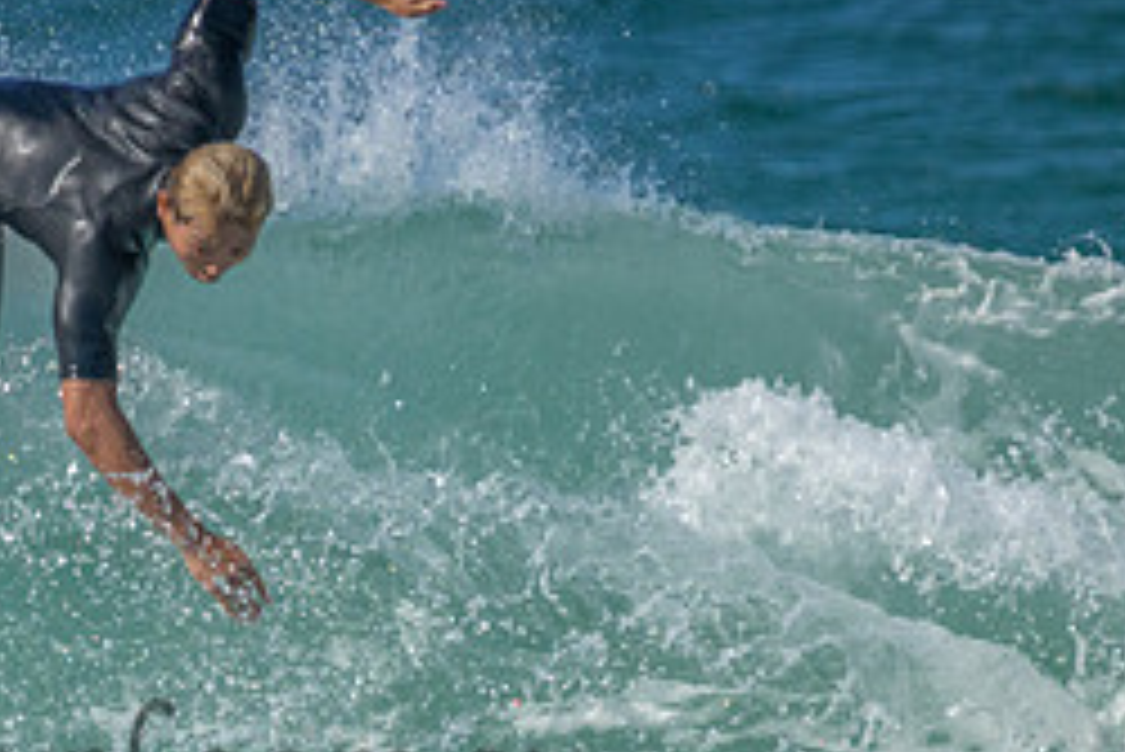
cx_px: 108
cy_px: 732
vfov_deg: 0.7
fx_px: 58062
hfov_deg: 1.1
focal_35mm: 1857
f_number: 11
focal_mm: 800
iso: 2500
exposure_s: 1/2000
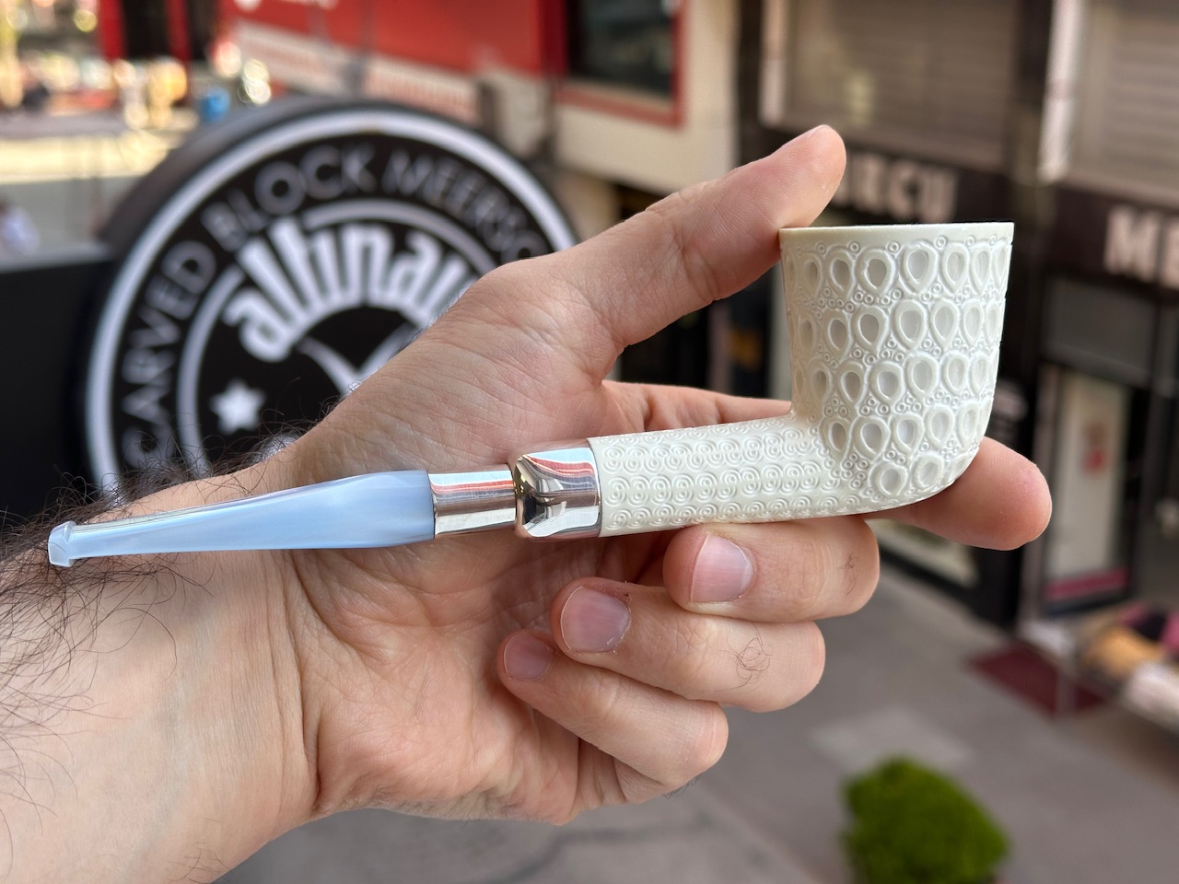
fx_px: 1635
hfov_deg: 39.7
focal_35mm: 48
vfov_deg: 30.3
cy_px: 442
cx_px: 590
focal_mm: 6.86
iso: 64
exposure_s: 1/417
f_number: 1.78
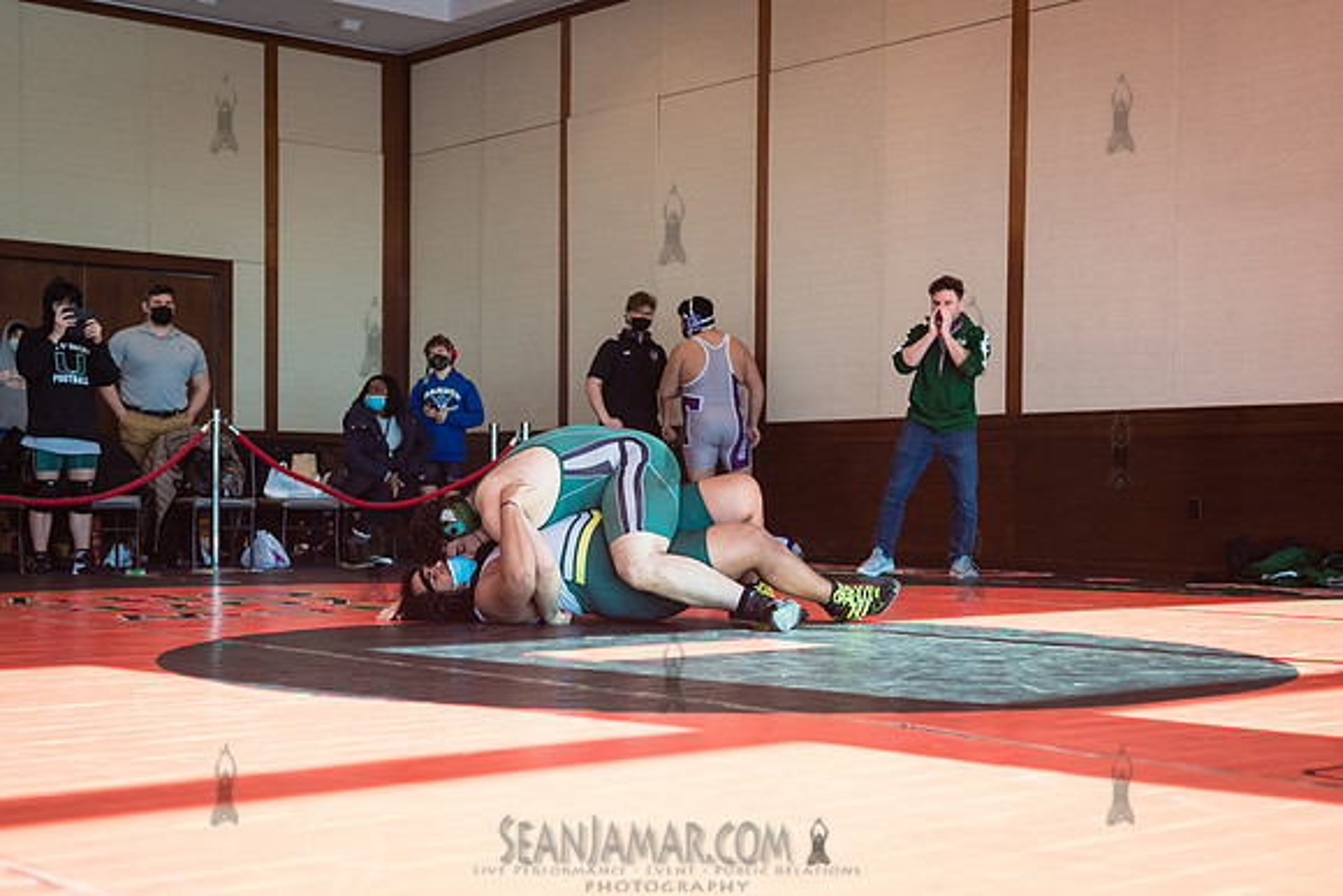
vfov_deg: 26.0
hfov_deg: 38.2
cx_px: 681
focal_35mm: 52
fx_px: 1938
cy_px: 549
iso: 400
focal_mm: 35
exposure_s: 1/400
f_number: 2.8
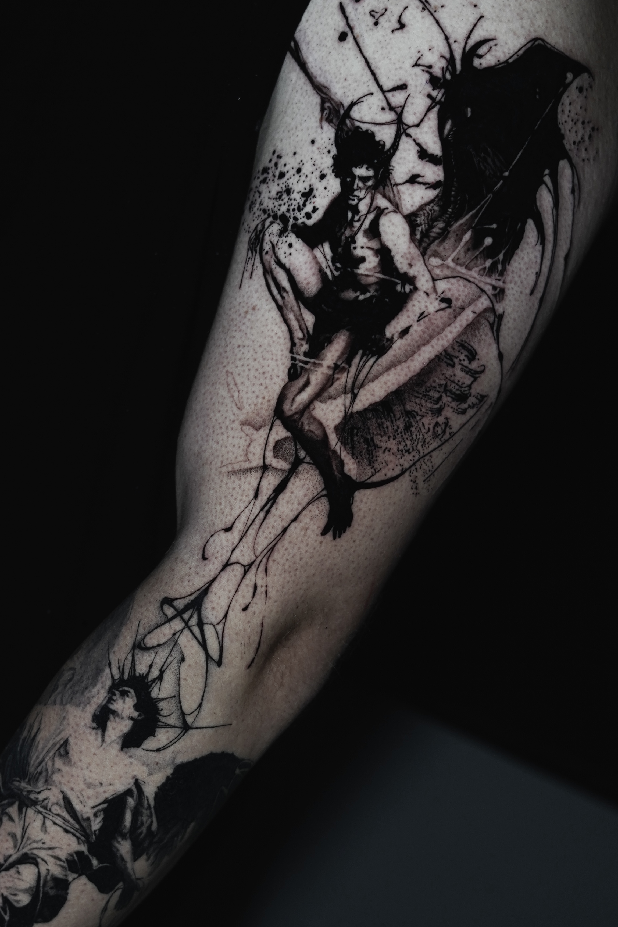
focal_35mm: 87
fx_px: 2240
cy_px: 581
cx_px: 217
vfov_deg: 23.3
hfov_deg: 15.7
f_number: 2.8
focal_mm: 50
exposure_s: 1/40
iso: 640
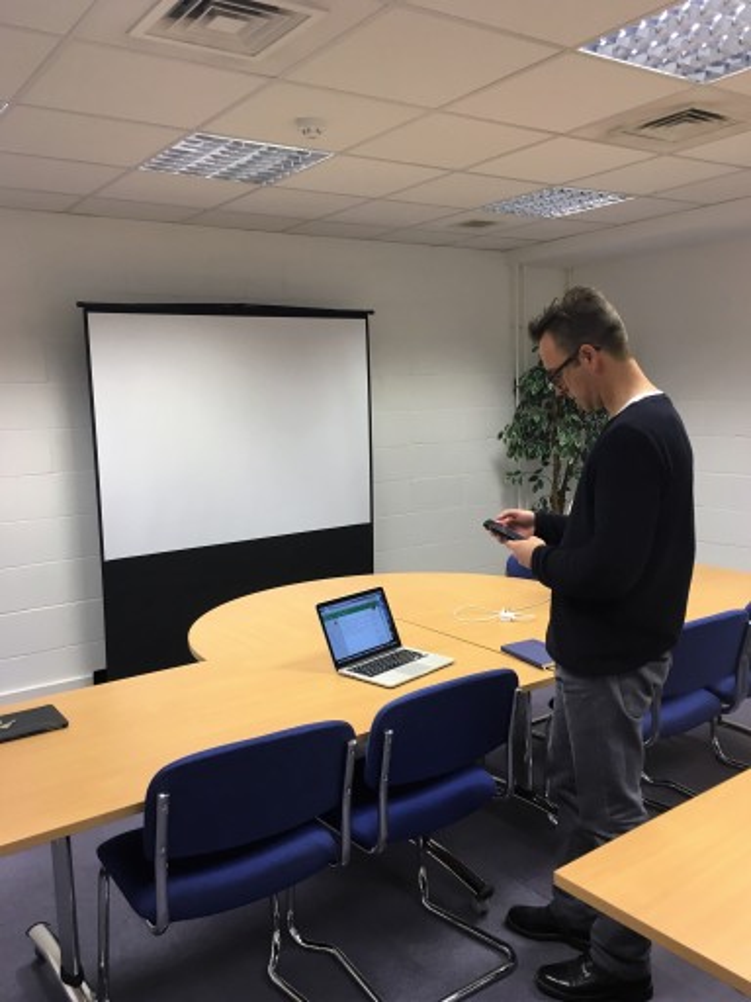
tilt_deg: -5.7
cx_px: 376
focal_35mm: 29
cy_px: 501
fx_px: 839
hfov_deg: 48.2
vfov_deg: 61.7
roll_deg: +1.0
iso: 64
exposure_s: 1/33
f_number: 2.2
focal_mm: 4.15
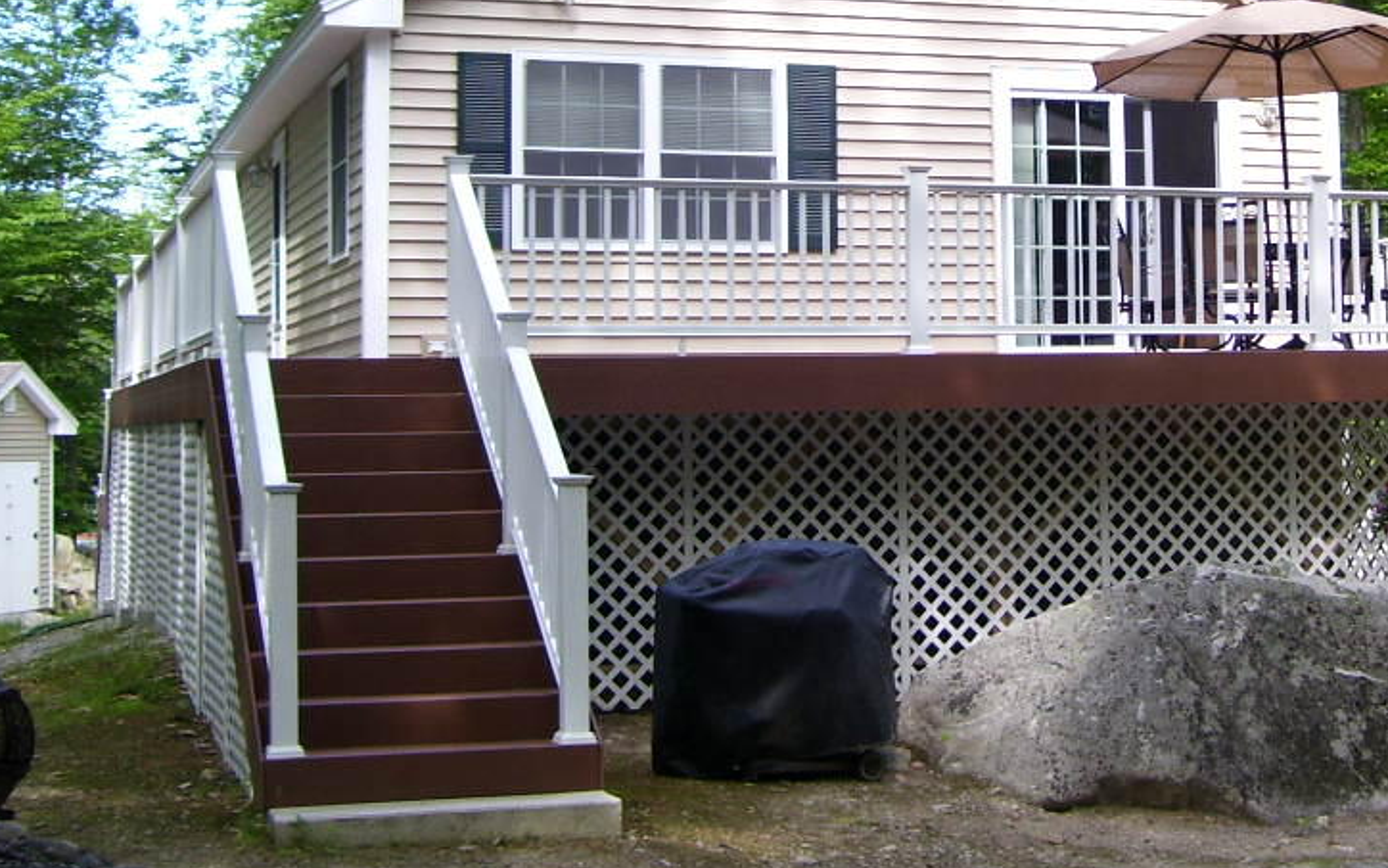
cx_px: 957
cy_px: 222
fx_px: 2460
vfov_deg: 19.9
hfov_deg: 31.2
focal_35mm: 65
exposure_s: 1/250
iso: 80
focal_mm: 6
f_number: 2.7
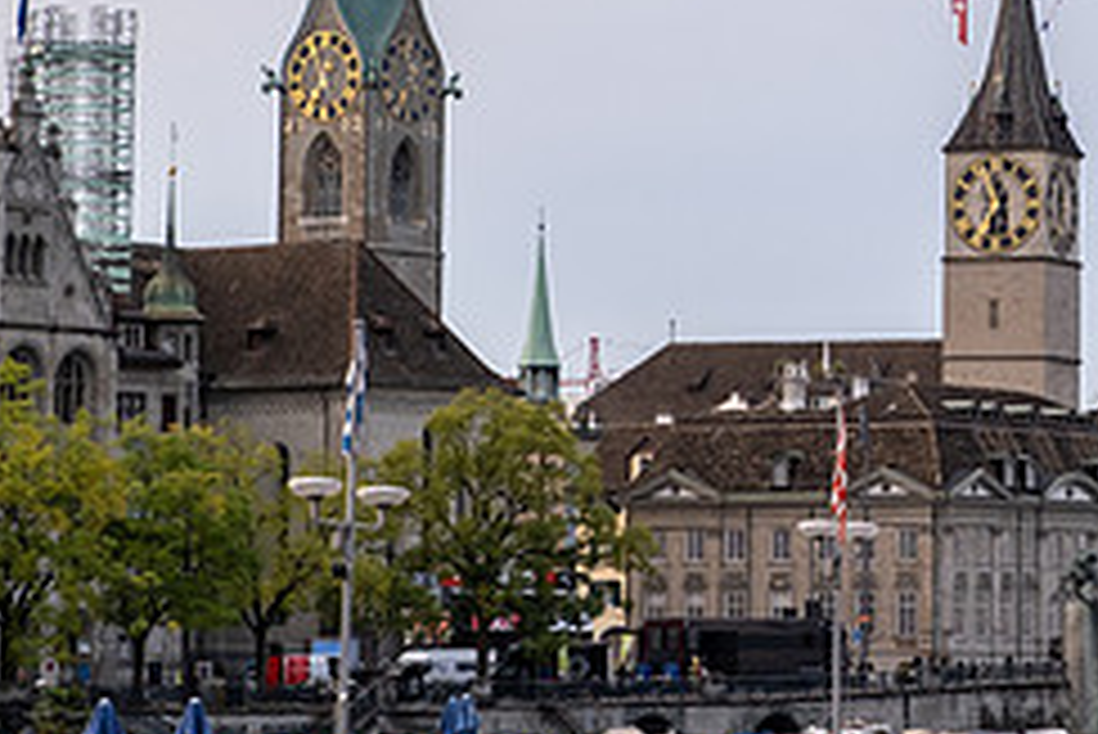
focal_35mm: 183
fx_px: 5585
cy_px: 160
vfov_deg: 7.5
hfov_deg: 11.2
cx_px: 999
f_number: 2.8
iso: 250
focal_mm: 51.6
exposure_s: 1/125
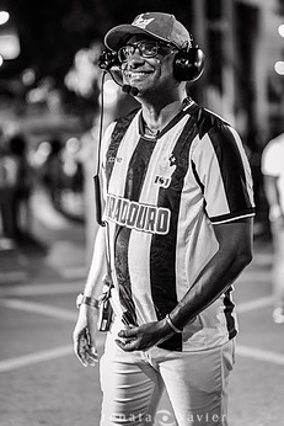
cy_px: 163
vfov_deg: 30.8
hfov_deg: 20.9
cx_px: 162
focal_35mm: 65
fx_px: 768
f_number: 1.2
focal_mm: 50
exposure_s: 1/320
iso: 2500
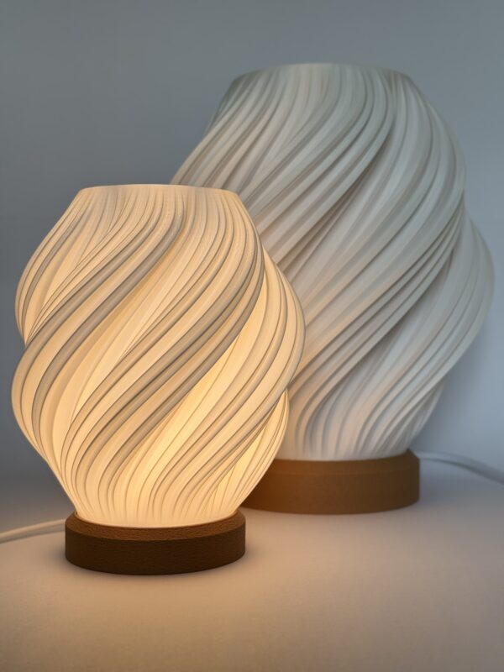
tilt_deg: -1.7
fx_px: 932
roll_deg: -0.8
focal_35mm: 48
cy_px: 336
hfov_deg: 30.3
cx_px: 252
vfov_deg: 39.7
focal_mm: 6.76
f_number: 1.78
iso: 50
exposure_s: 1/200
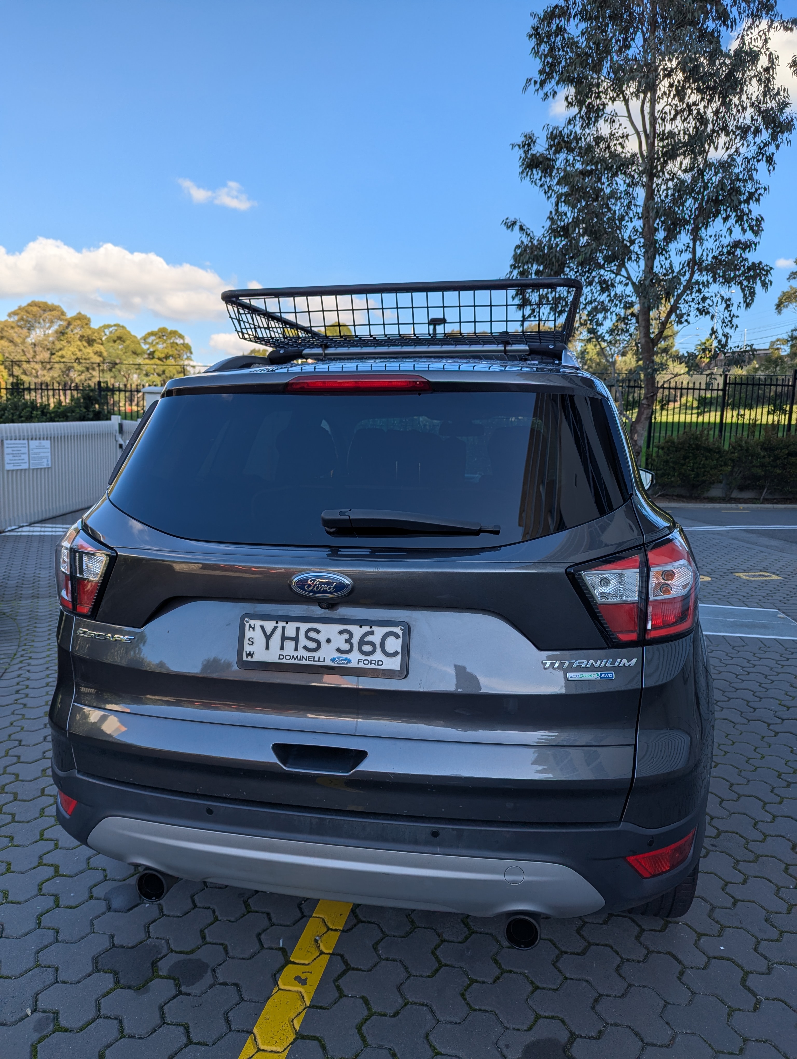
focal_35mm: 24
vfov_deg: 71.5
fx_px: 735
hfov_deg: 56.9
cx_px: 398
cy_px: 530
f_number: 1.85
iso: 44
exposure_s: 1/1155
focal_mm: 6.81
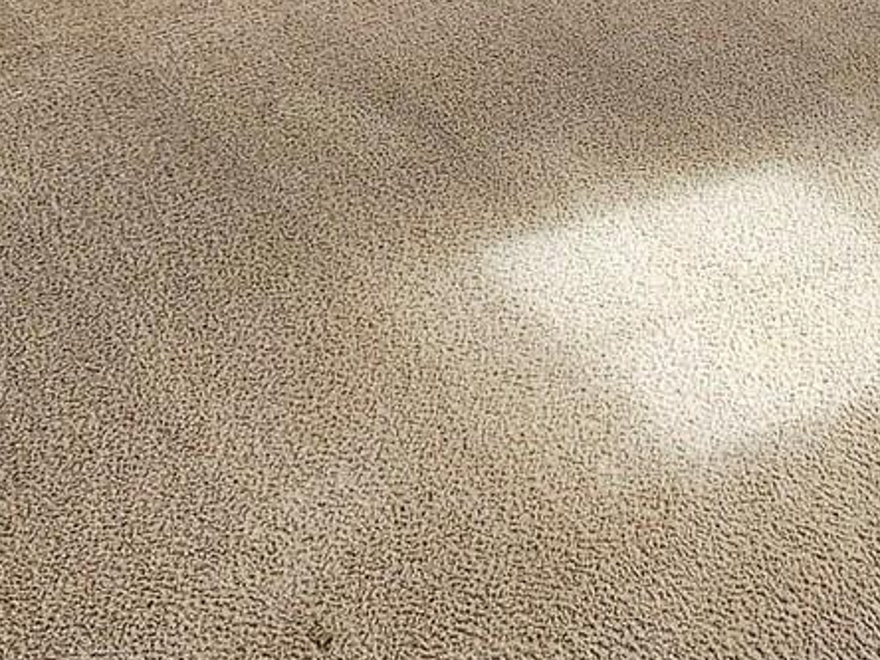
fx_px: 1525
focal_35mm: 60
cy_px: -200
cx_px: 727
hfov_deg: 31.2
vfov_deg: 21.9
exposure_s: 1/120
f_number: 2.2
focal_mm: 2.2
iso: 64
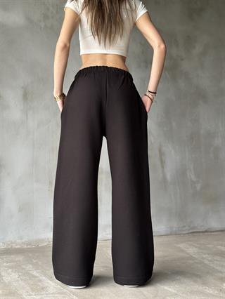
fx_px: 416
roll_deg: -0.8
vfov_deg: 39.6
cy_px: 150
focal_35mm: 48
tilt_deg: +2.4
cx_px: 112
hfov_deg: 30.3
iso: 200
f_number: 1.78
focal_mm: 6.86
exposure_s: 1/60
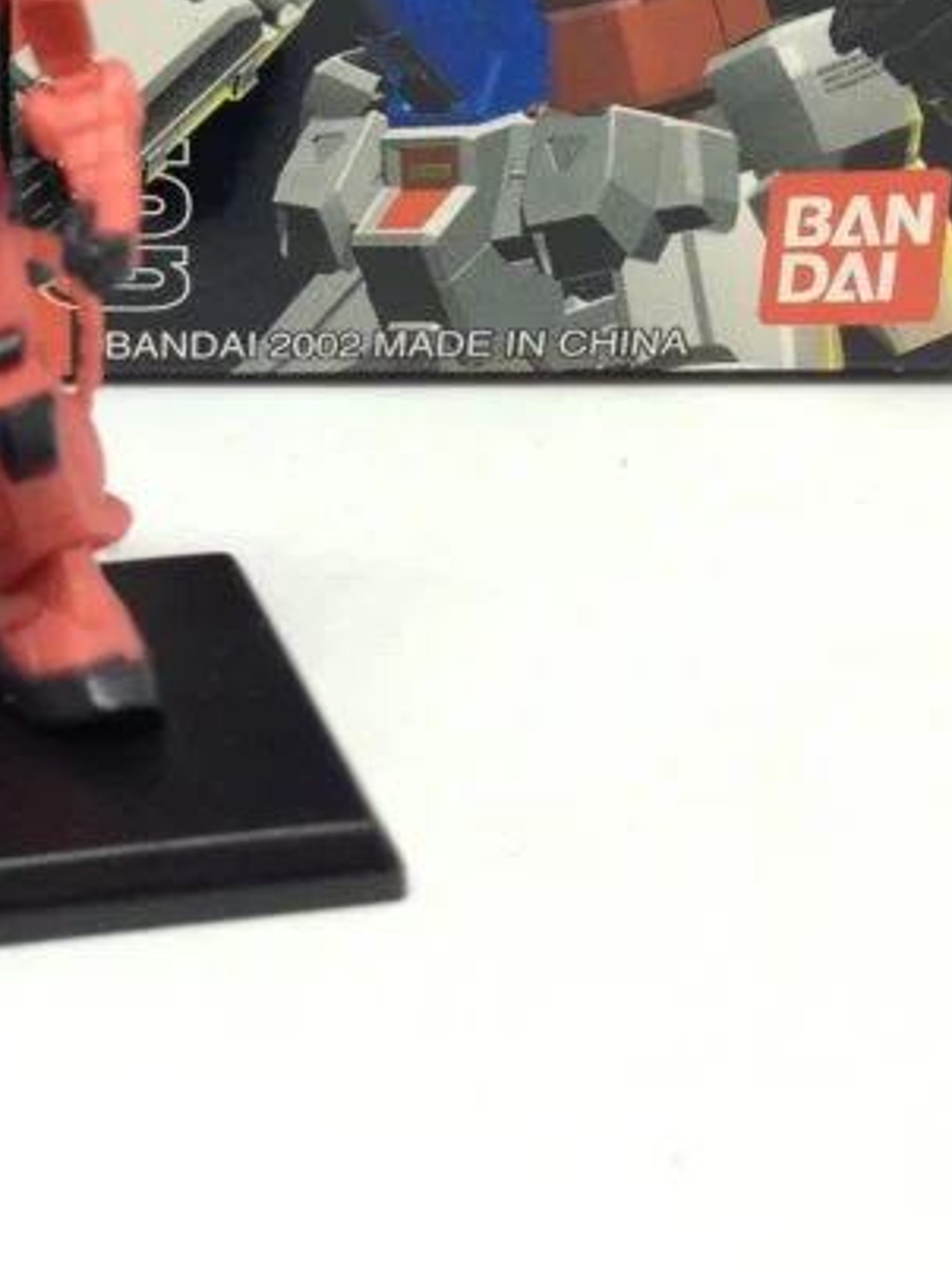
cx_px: -79
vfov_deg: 21.5
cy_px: 126
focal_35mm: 89
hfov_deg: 16.1
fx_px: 3265
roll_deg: +1.4
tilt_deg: -23.7
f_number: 2.4
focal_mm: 4.28
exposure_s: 1/40
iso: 50
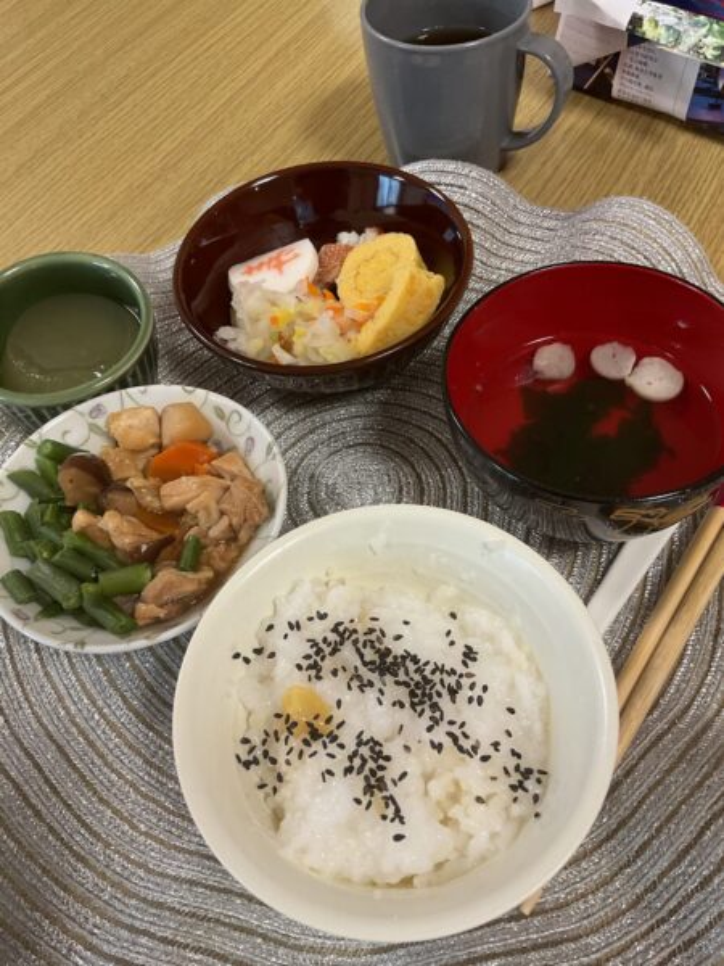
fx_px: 809
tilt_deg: -55.6
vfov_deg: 61.7
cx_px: 362
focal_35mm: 29
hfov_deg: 48.2
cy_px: 483
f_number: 1.8
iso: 80
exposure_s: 1/60
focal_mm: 3
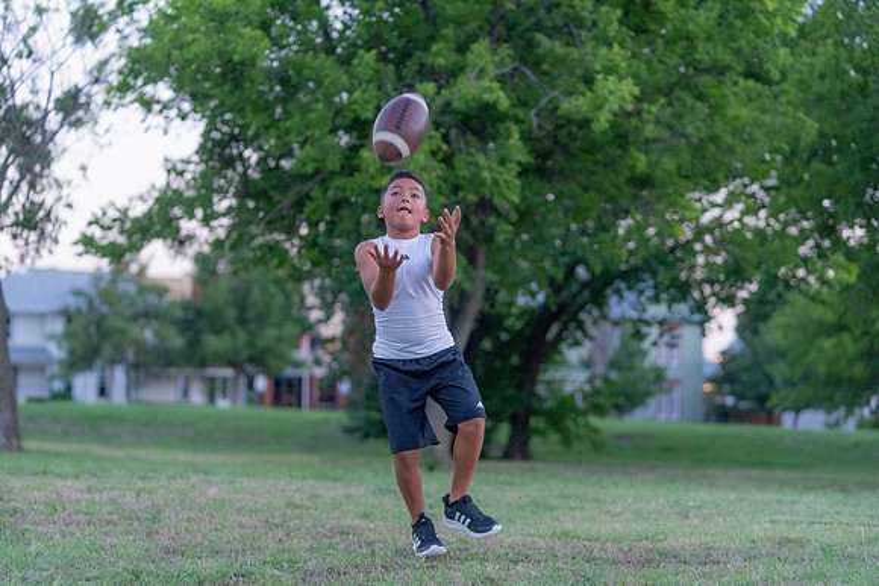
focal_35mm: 88
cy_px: 293
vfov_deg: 15.5
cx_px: 440
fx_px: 2149
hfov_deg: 23.1
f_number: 2.8
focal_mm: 88
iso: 3200
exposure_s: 1/1000
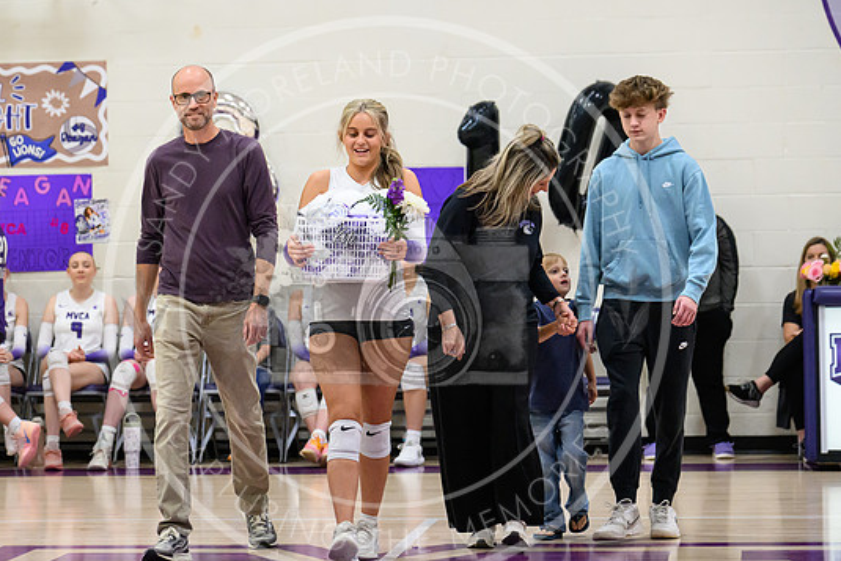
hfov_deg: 15.8
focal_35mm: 129
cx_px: 279
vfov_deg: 10.6
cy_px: 277
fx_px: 3014
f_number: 3.5
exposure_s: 1/640
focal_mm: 96
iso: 7200
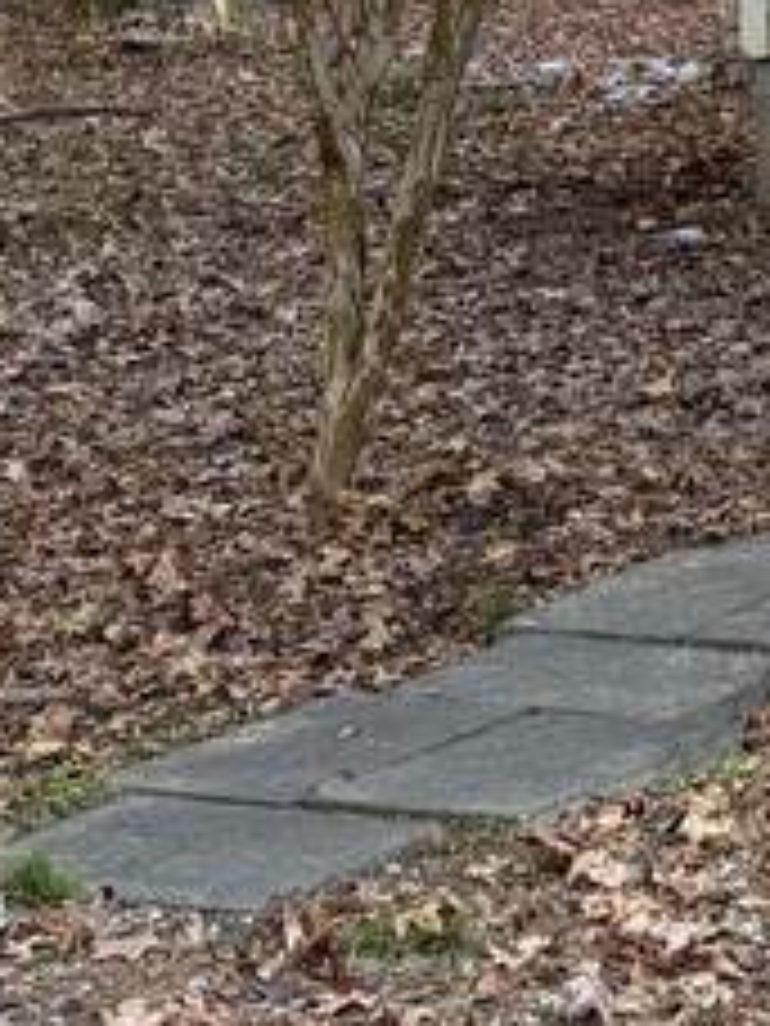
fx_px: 3203
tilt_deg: +2.1
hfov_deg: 12.3
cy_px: -302
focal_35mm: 108
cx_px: 1490
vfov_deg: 17.1
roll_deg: +1.2
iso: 160
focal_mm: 6.76
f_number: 1.78
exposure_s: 1/243
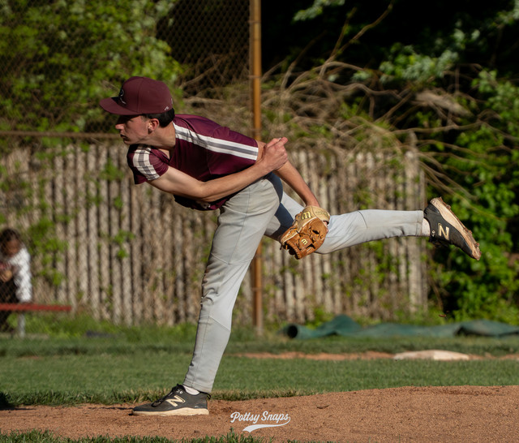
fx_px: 6438
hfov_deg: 4.6
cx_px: 268
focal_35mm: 408
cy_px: 187
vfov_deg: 3.9
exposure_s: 1/8000
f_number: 5.6
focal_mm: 200
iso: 1000
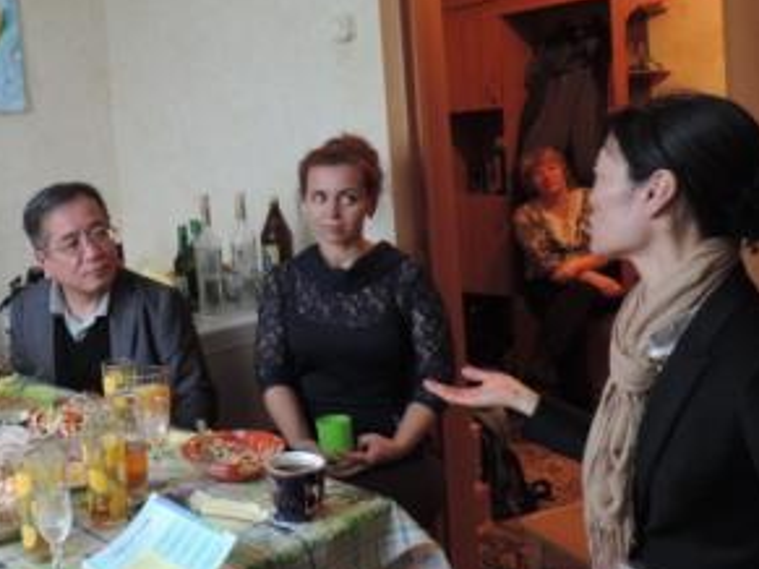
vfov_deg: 38.4
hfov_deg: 48.2
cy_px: 209
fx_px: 811
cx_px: 190
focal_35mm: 37
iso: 400
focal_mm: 4.3
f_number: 3
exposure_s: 1/15
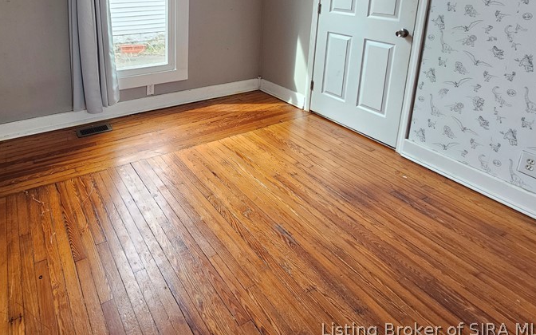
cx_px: 164
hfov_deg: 78.6
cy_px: 37
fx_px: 307
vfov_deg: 51.0
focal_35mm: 21
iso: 160
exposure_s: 1/77.4
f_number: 2.2
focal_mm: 2.2
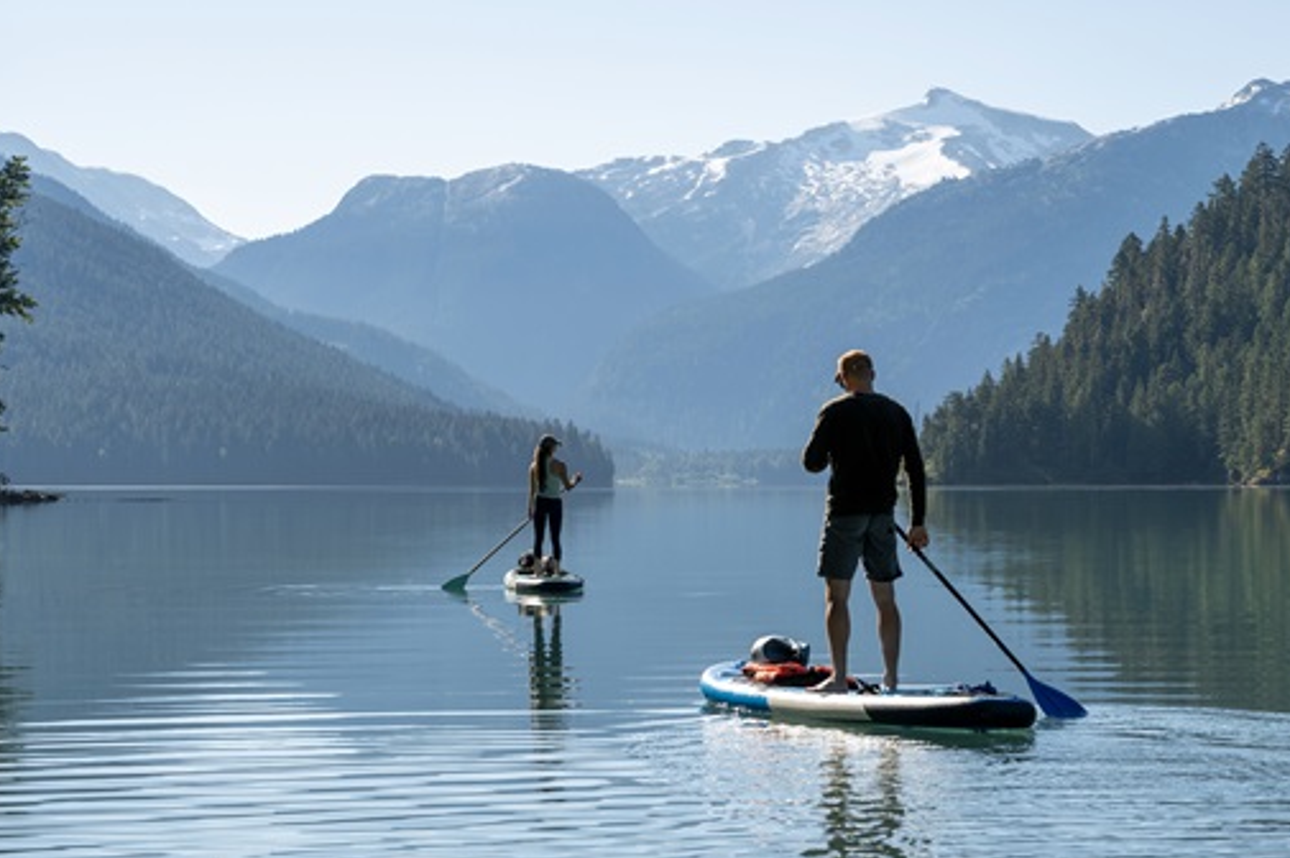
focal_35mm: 101
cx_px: 667
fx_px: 3617
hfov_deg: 20.2
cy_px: 384
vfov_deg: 13.5
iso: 200
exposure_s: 1/500
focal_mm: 85
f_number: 8
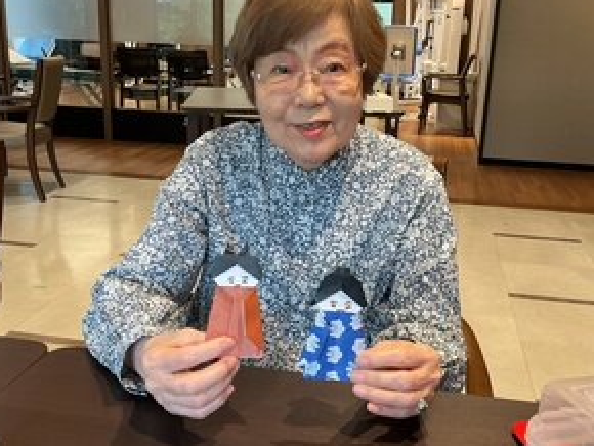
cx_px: 287
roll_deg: -1.5
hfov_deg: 46.8
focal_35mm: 40
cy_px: 217
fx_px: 687
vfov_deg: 36.0
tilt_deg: -15.6
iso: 64
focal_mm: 3
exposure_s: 1/60
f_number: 1.8
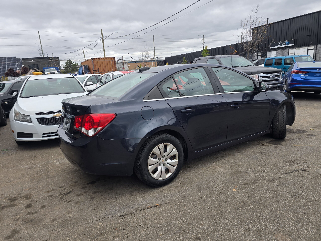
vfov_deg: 58.9
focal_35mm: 23
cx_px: 160
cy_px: 120
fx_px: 213
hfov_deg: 73.9
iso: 12
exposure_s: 1/273
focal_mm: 6.3
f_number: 1.7
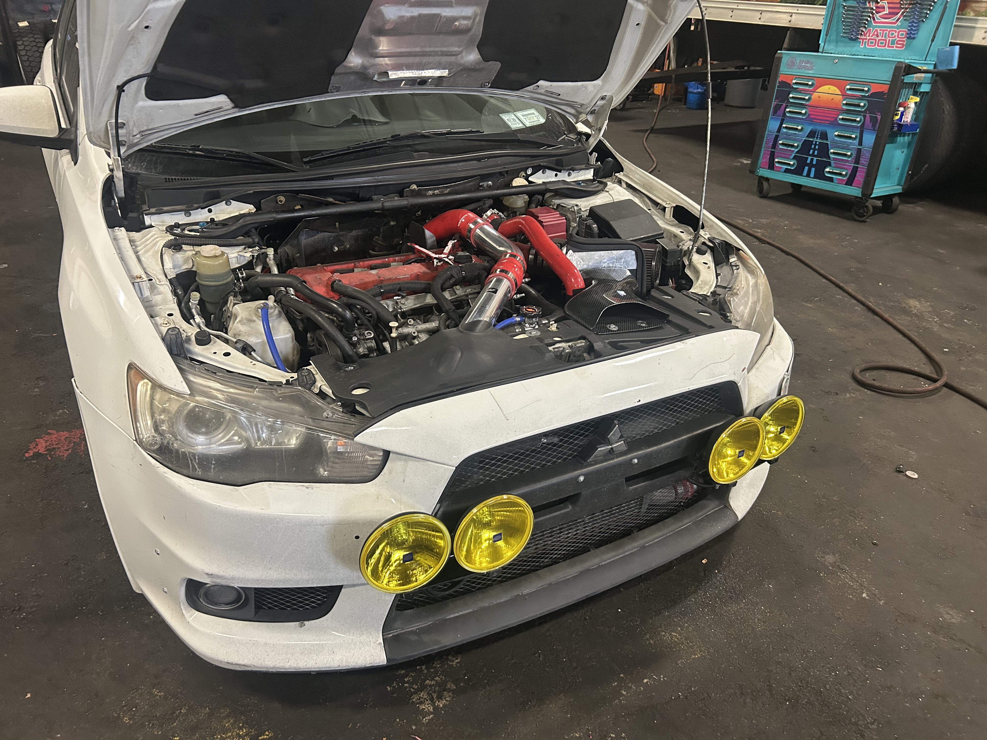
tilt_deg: -27.9
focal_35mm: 26
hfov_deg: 67.3
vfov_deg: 53.1
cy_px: 370
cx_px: 494
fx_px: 741
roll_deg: -1.0
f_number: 1.5
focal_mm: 5.7
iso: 400
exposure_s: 1/60
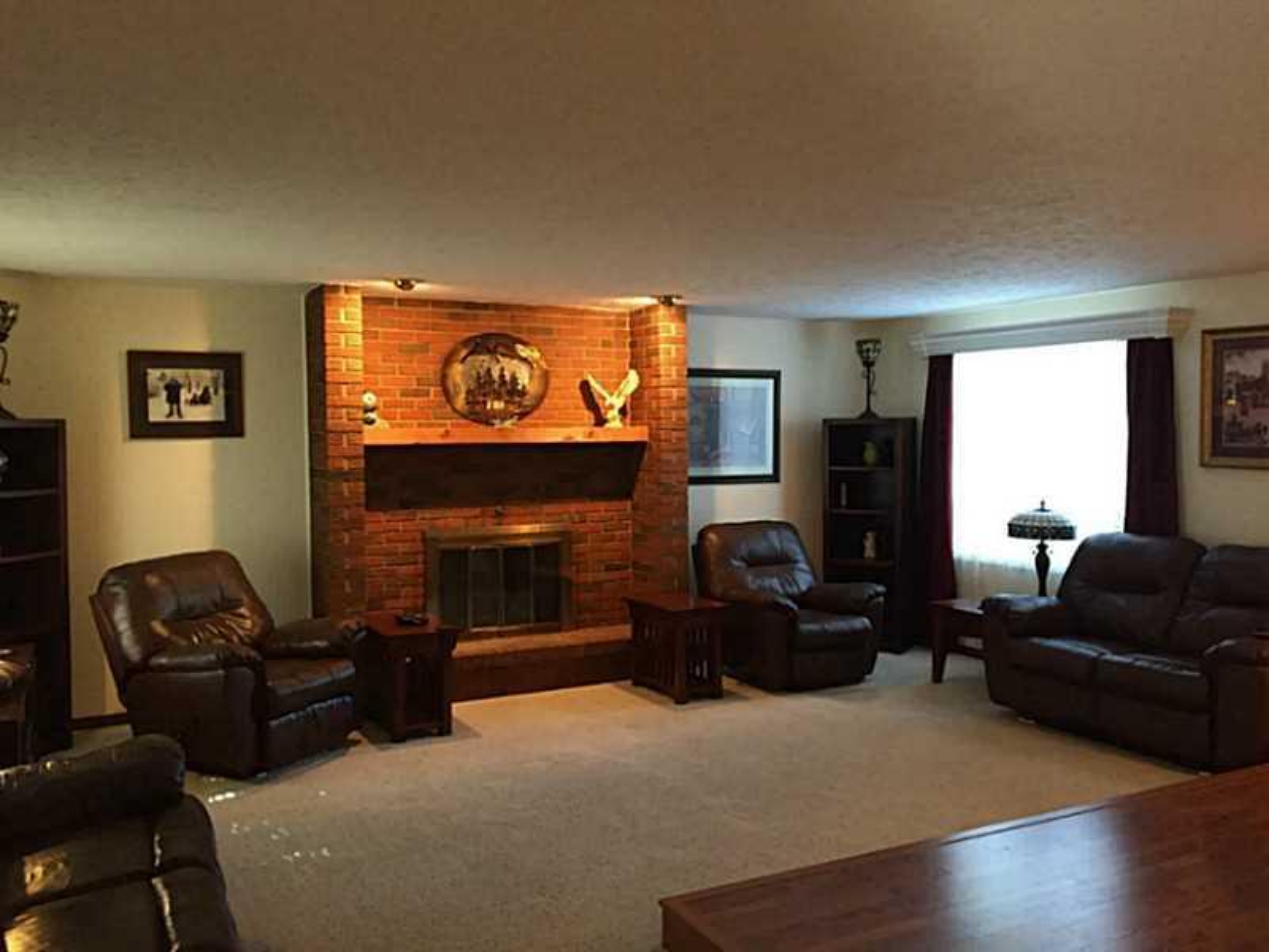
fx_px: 1063
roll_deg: -0.4
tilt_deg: -2.8
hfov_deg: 61.7
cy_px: 476
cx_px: 634
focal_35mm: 29
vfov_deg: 48.2
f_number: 2.2
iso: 250
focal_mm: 4.15
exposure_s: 1/30
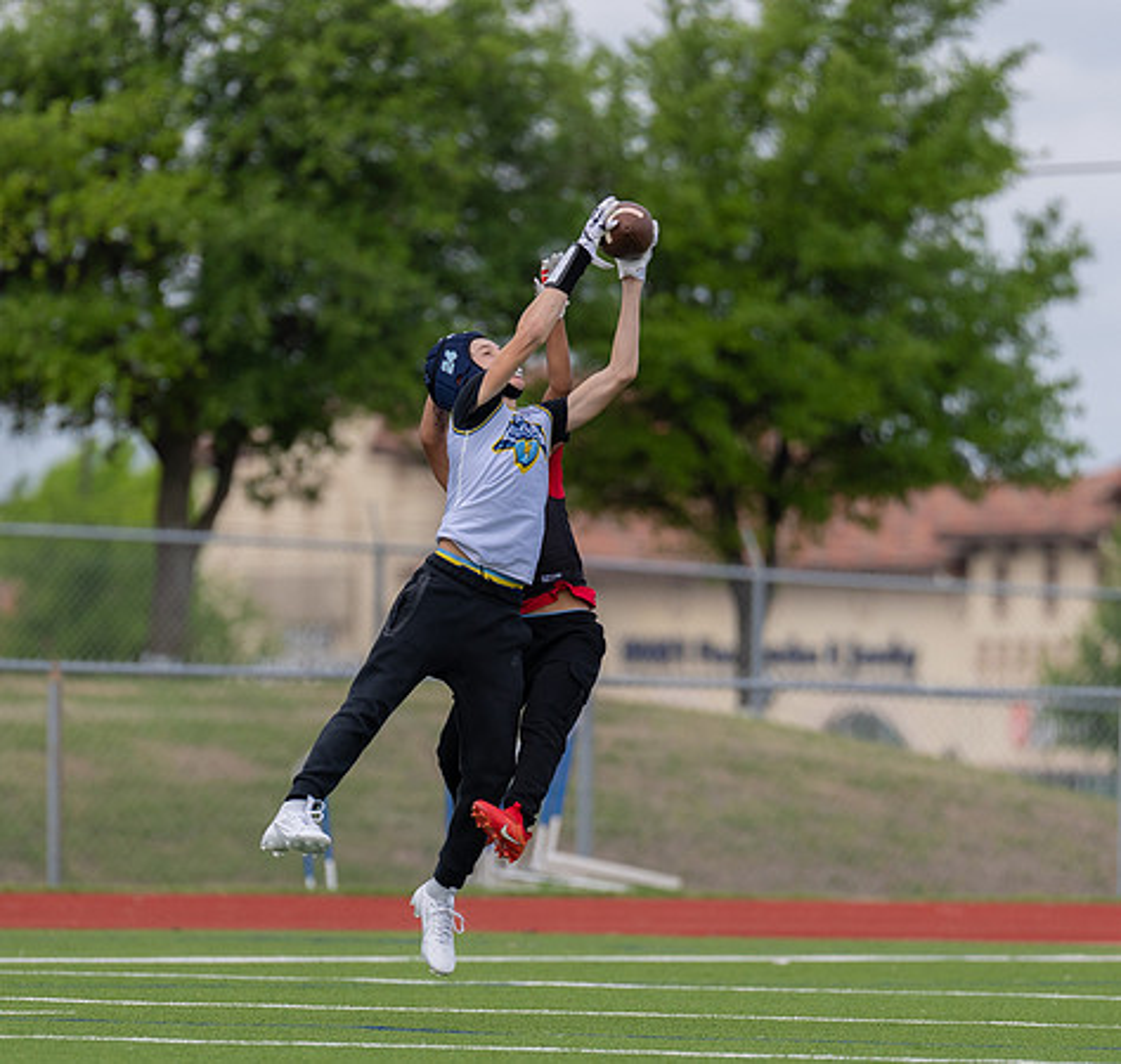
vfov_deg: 4.3
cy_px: 715
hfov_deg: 4.6
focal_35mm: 394
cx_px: 441
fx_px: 14085
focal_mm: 200
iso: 100
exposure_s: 1/2000
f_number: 2.8
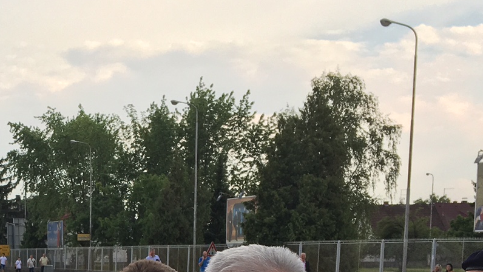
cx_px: 47
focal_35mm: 80
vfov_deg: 14.1
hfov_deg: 25.7
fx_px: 1025
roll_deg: -0.1
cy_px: 409
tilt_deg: -7.8
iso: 25
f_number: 2.2
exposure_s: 1/343
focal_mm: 4.15
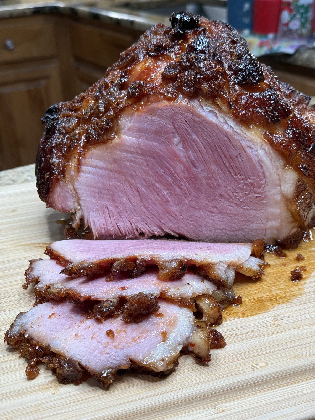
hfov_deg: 30.3
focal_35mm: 48
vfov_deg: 39.7
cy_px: 210
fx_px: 582
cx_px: 158
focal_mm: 6.76
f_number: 1.78
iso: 64
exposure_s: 1/120
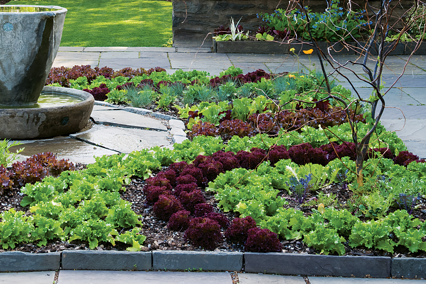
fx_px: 1076
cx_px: 167
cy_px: 24
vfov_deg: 14.8
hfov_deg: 22.4
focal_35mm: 91
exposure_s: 1/20
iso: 200
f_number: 11
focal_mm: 45
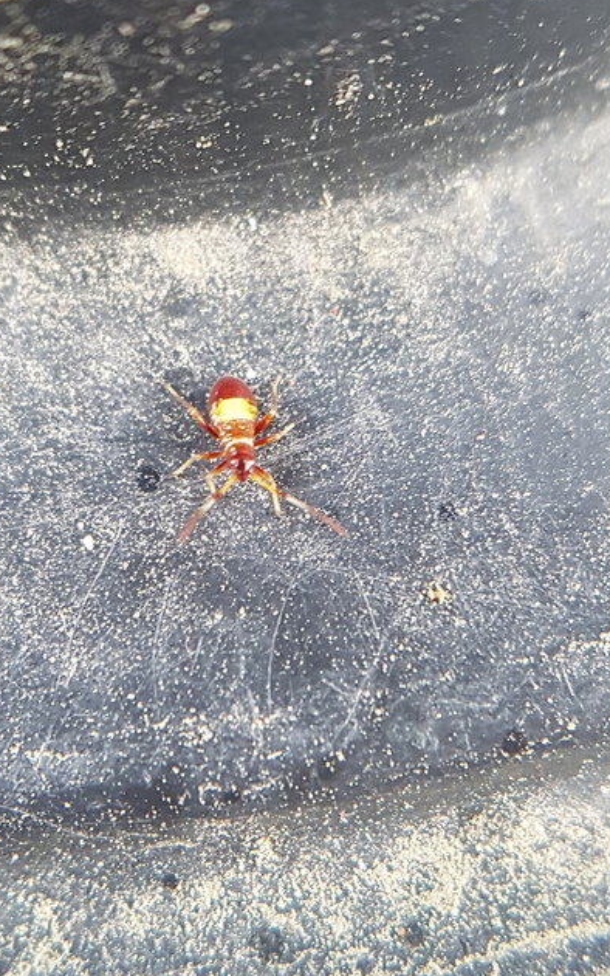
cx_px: 252
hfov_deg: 44.4
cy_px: 486
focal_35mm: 28
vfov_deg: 66.5
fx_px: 744
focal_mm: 4.2
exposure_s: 1/25
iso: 160
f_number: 1.7
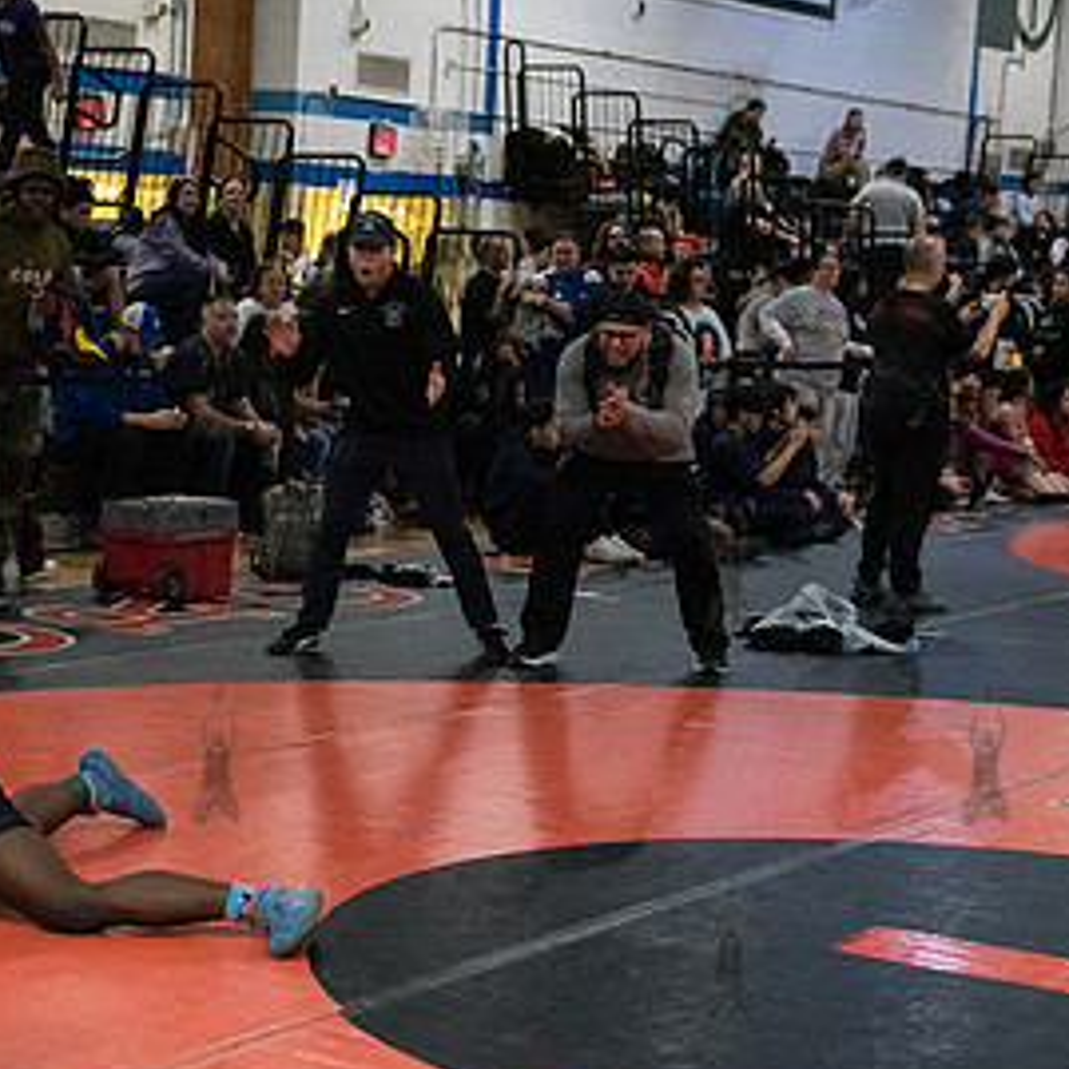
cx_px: 215
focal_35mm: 77
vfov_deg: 22.3
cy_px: 753
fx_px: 2690
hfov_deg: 22.2
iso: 8000
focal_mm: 42
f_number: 3.2
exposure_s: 1/640
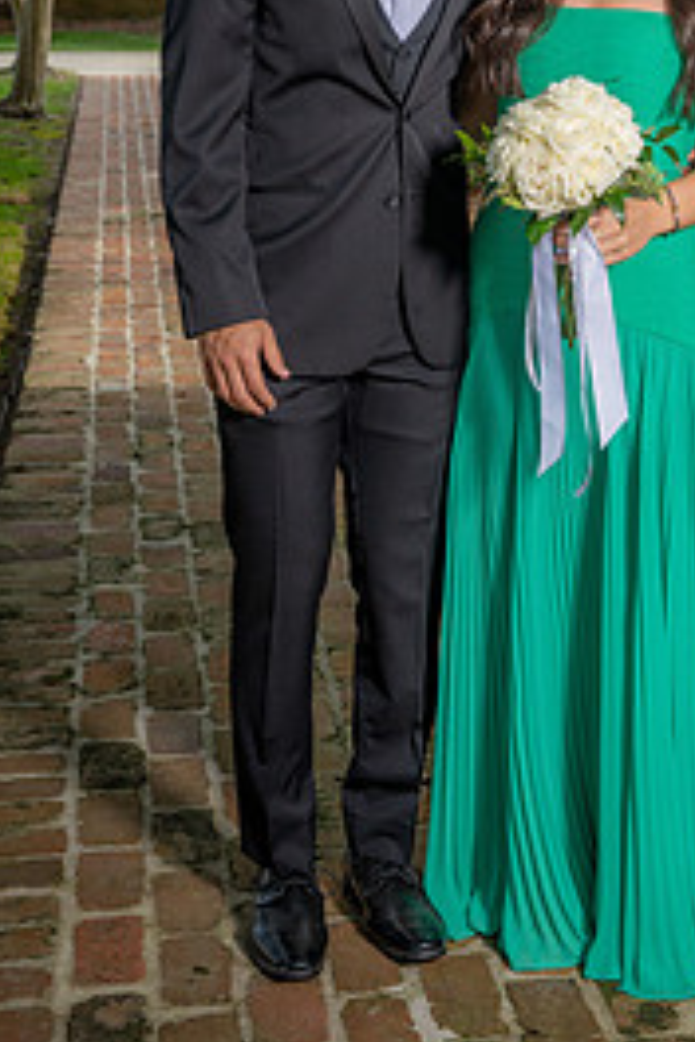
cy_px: 205
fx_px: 2172
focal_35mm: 75
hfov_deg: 18.0
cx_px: 549
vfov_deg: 26.5
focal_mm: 44
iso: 100
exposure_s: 1/160
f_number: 5.6
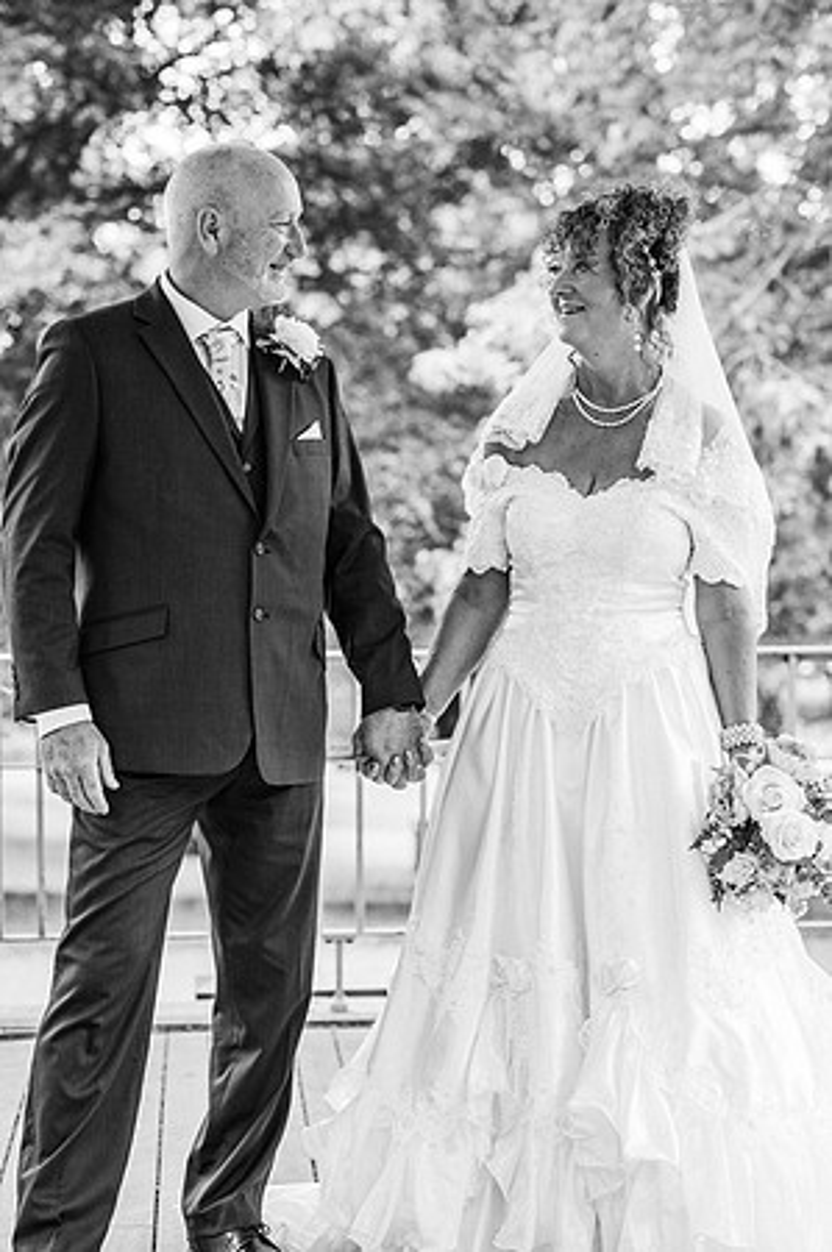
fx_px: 2953
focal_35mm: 85
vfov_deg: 23.9
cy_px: 626
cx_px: 416
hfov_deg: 16.0
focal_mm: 85
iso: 160
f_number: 3.5
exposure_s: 1/200
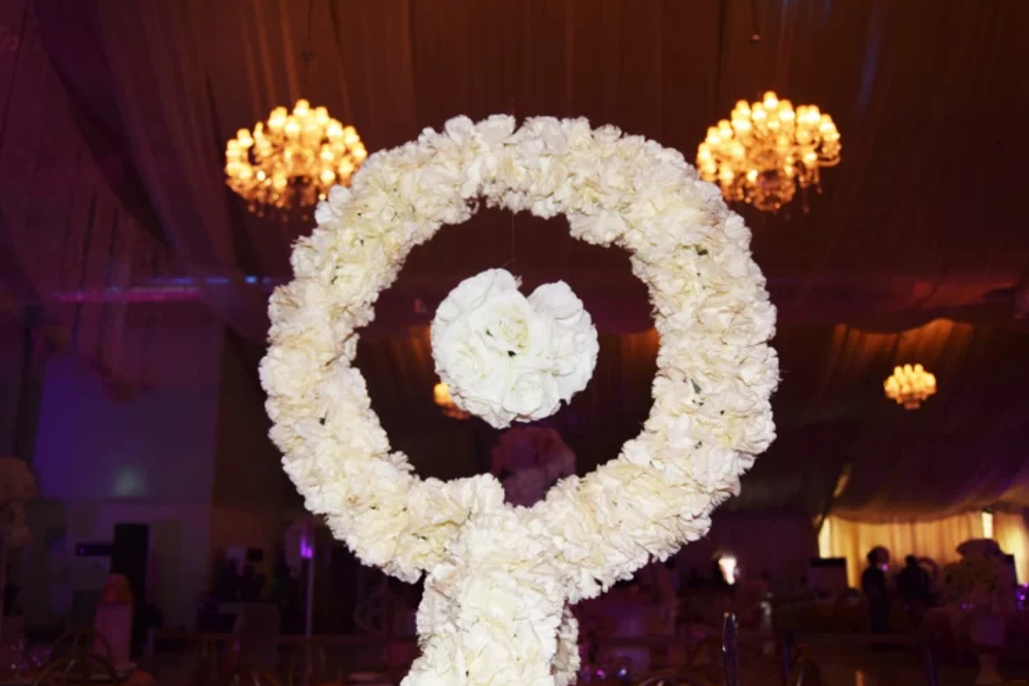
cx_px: 522
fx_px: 886
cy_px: 340
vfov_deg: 42.3
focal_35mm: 31
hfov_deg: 60.3
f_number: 3.5
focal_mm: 20
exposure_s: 1/60
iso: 100
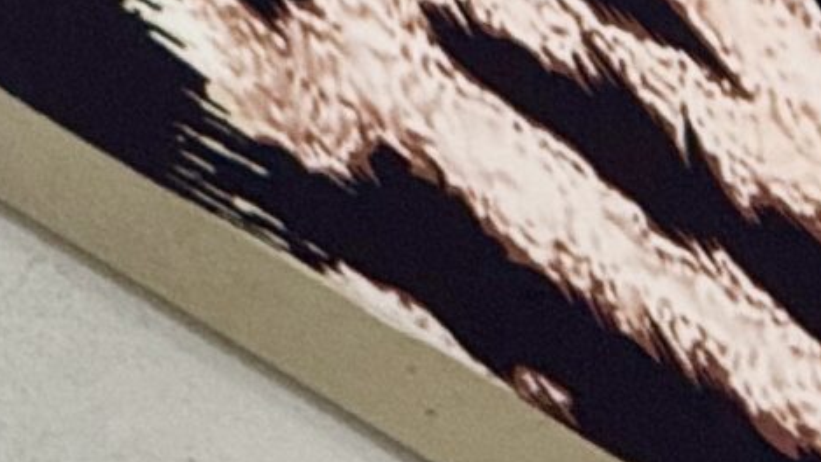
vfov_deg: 1.7
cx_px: 2136
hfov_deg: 3.0
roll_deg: +0.5
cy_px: -875
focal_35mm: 714
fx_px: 15546
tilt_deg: -25.3
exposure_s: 1/100
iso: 125
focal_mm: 15.66
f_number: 2.8
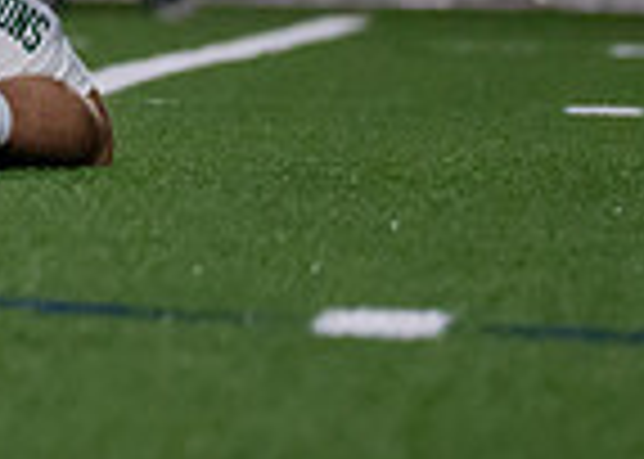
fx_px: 20804
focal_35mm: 1138
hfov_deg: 1.8
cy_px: -551
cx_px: -937
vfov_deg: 1.3
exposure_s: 1/1250
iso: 3200
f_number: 2.8
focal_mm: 200
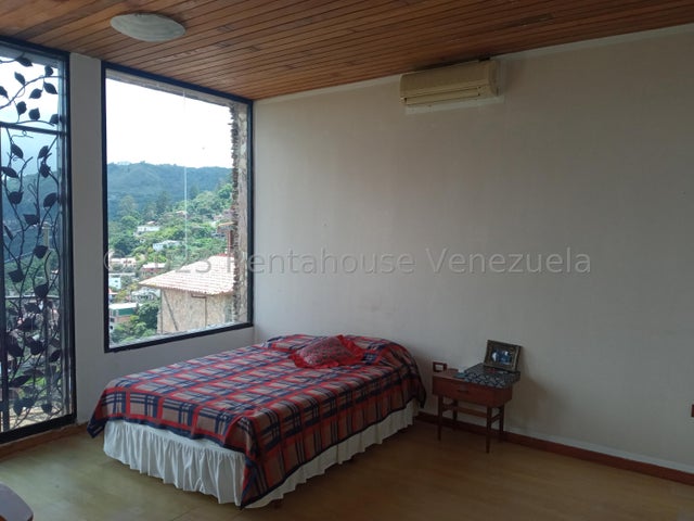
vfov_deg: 51.4
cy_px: 260
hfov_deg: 65.3
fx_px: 541
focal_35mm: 27
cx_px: 347
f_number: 2.2
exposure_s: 1/100
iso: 115
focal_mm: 3.79
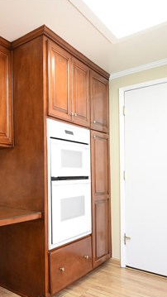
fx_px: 220
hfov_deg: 35.8
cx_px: -13
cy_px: 174
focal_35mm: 28
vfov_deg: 67.4
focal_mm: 10
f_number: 8
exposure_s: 1/4
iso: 320
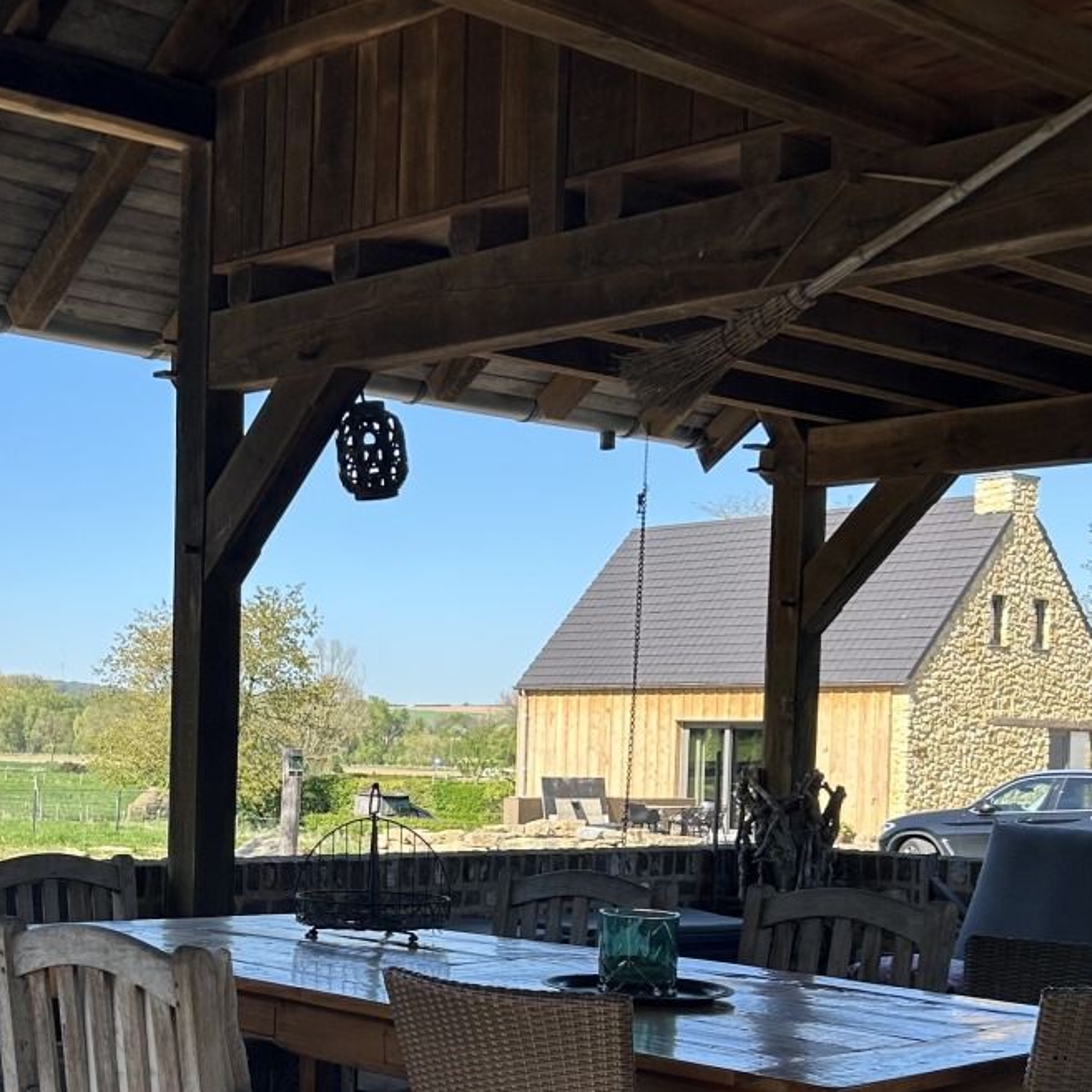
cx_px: 259
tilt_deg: -2.7
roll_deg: -1.2
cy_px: 821
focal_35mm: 56
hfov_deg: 30.0
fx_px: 1999
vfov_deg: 30.1
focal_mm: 5.7
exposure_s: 1/1553
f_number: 1.5
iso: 50
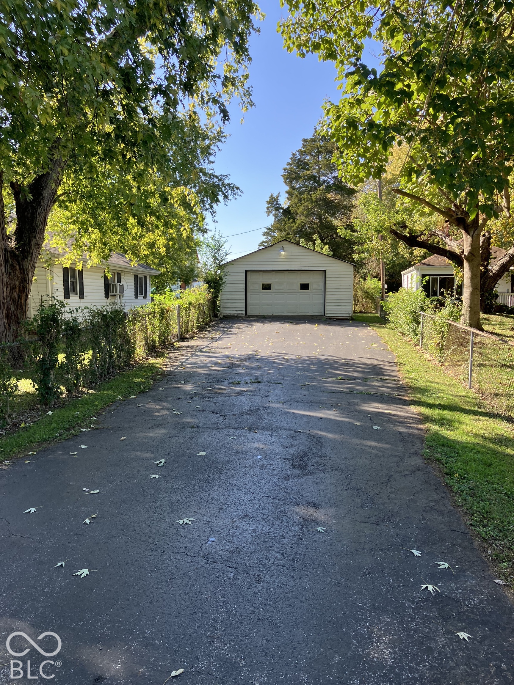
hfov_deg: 49.7
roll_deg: -1.0
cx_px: 257
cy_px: 342
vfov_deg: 63.4
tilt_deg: -3.4
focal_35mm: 28
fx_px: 554
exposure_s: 1/382
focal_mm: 3.99
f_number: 1.8
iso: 32
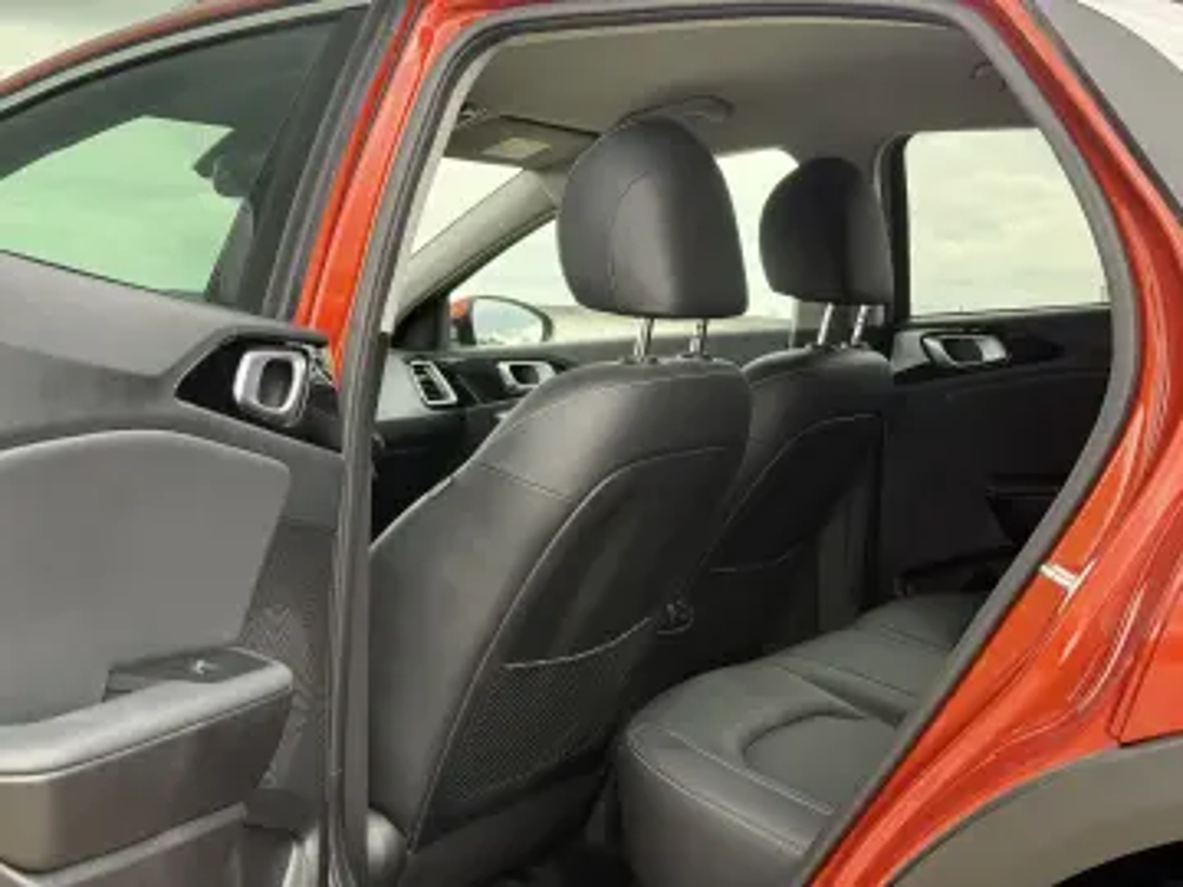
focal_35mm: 48
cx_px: 592
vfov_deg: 30.3
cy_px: 444
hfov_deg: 39.7
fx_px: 1640
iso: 125
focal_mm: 6.76
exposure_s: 1/224
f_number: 1.78
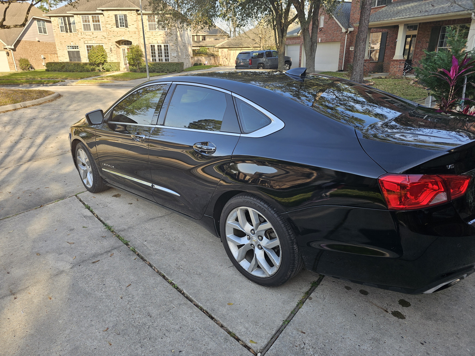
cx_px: 238
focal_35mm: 23
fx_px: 316
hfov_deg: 73.9
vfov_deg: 58.9
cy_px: 178
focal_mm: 6.3
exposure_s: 1/122
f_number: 1.7
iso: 10
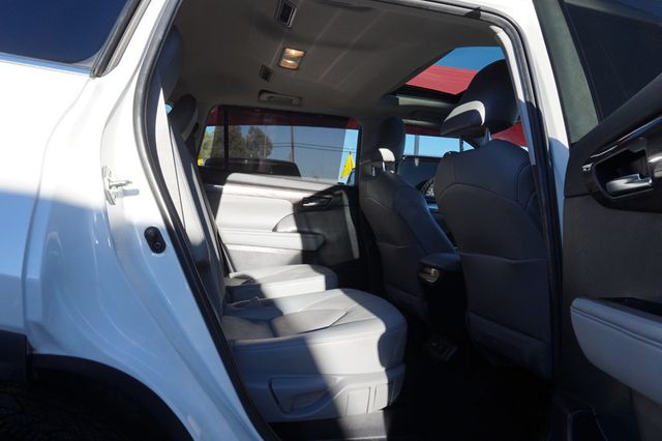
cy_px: 220
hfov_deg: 73.8
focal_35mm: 24
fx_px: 441
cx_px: 331
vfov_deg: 53.1
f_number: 7.1
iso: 100
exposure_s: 1/100
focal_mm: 16
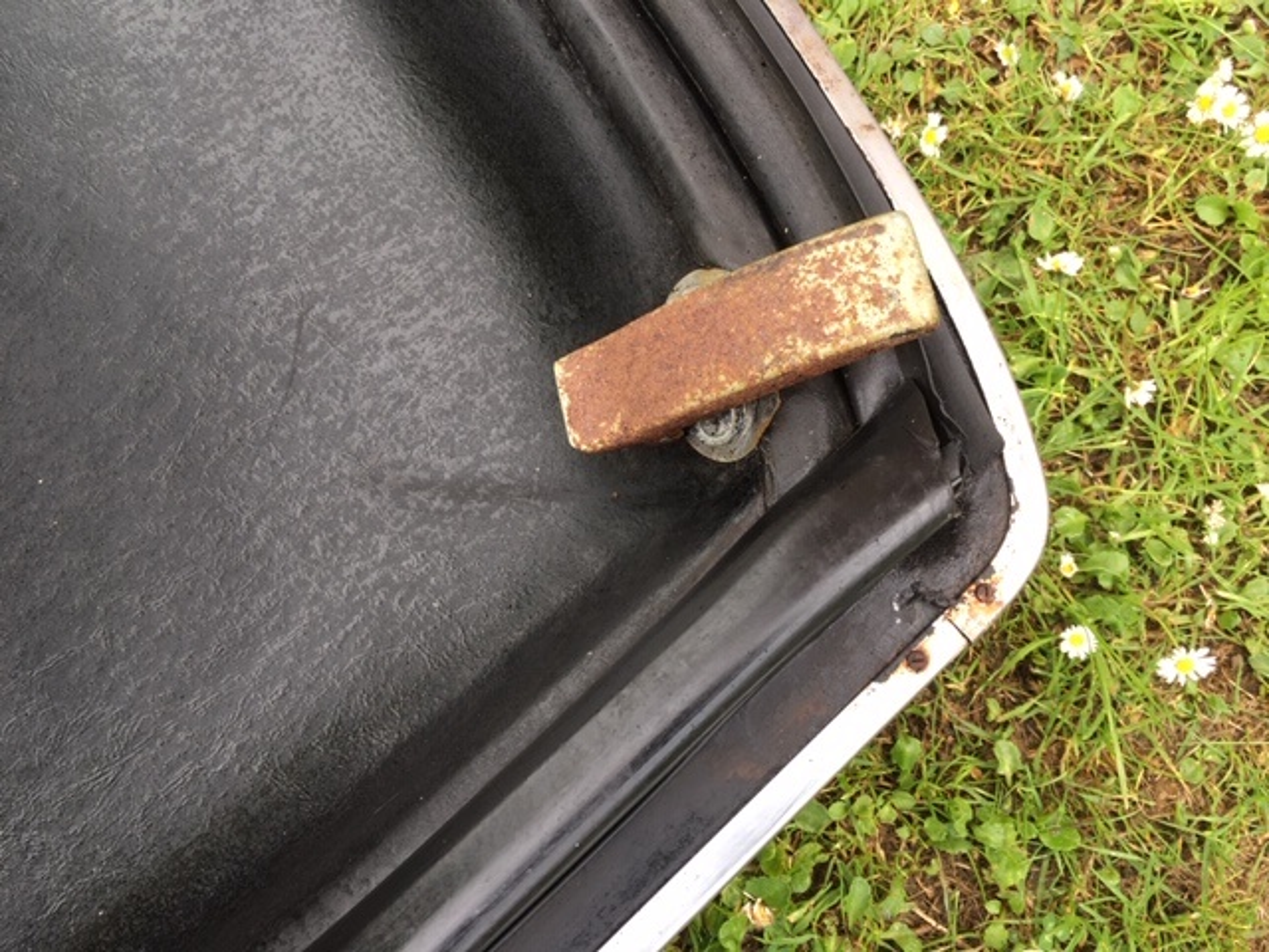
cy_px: 476
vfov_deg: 48.2
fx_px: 1063
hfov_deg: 61.7
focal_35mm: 29
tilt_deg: -74.3
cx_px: 634
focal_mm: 4.15
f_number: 2.2
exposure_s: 1/100
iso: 25
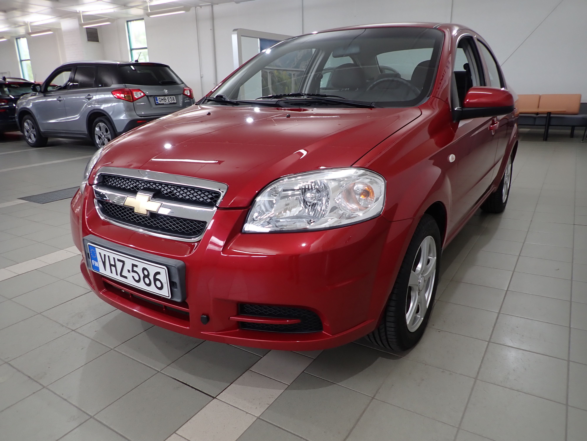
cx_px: 294
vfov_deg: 54.9
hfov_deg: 69.4
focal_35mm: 25
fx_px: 424
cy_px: 220
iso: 100
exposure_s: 1/80
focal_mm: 4.5
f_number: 2
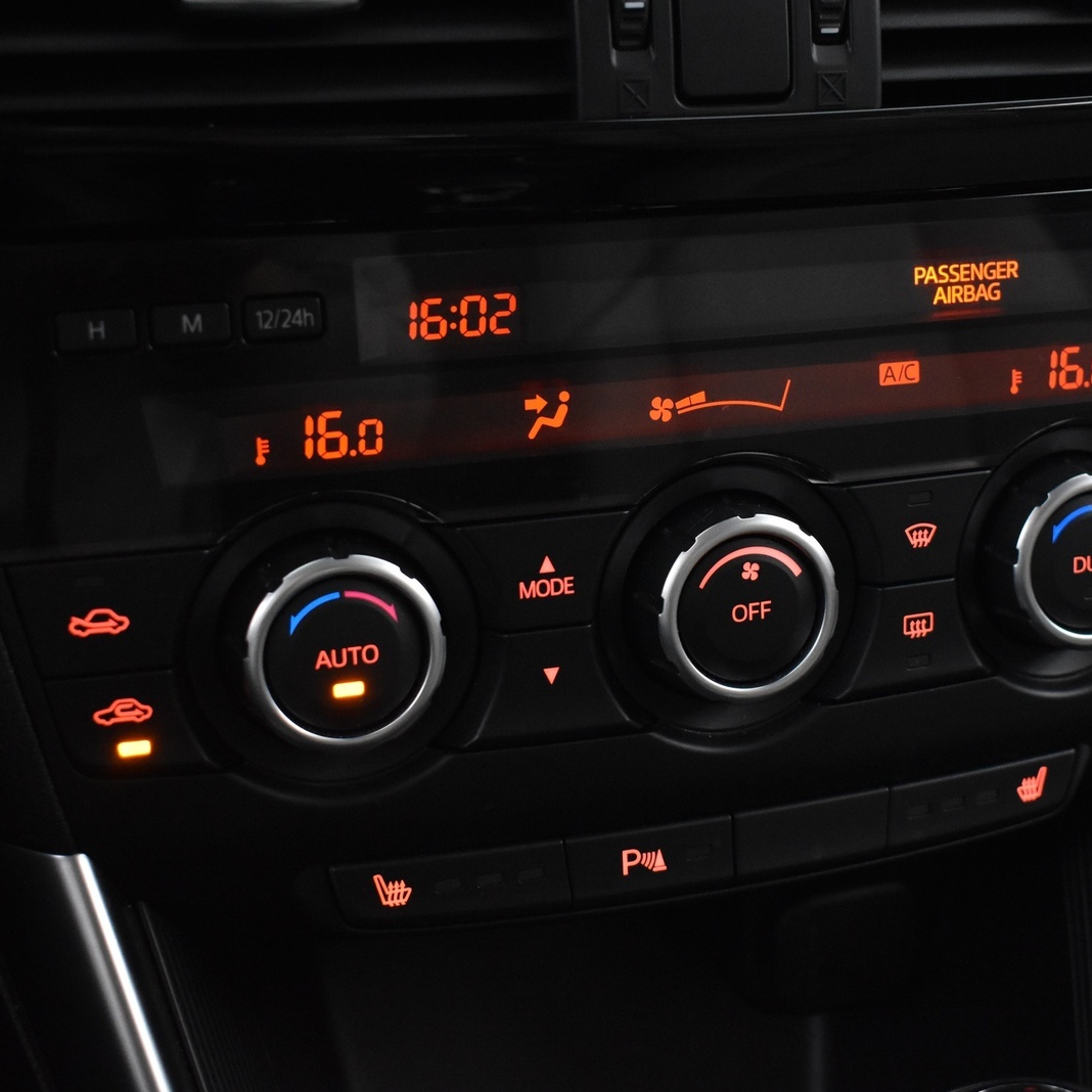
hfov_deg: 29.5
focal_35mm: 58
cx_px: 618
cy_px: 542
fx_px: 2070
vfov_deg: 29.6
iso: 3200
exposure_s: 1/25
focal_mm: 30
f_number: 4.2
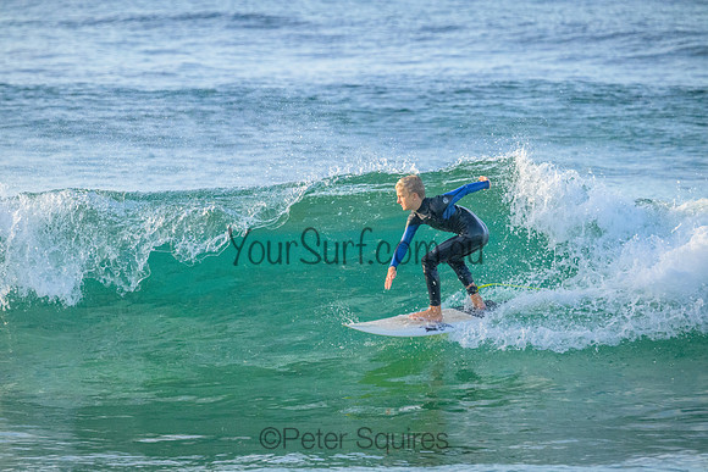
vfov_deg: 2.5
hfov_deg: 3.7
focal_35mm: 560
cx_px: 354
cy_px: 236
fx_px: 11015
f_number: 11
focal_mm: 560
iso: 5000
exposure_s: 1/2000
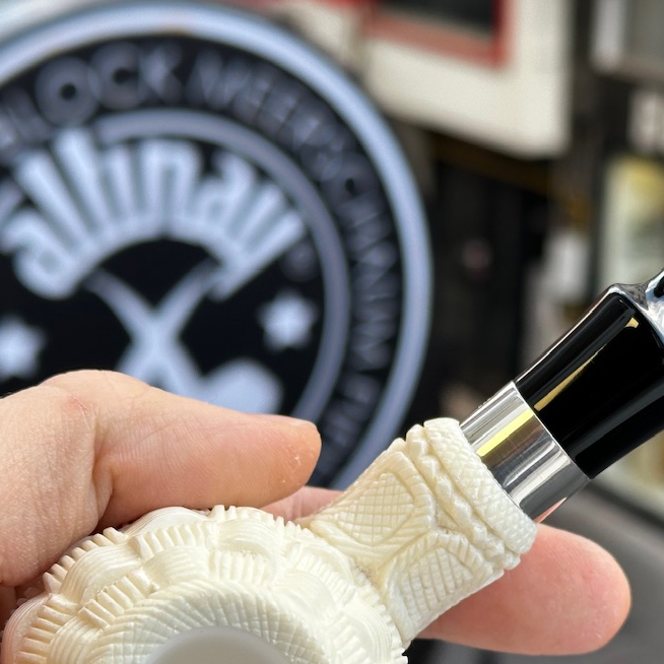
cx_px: 467
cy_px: 473
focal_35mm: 83
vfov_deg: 20.8
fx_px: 1801
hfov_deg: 20.8
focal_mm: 6.86
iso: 50
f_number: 1.78
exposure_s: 1/153
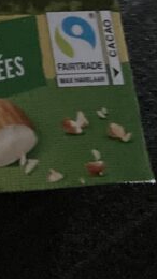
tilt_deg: -67.9
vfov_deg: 16.9
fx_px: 889
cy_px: -72
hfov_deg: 8.9
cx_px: -246
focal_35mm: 120
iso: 1600
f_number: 1.8
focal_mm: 3.99
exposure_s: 1/15
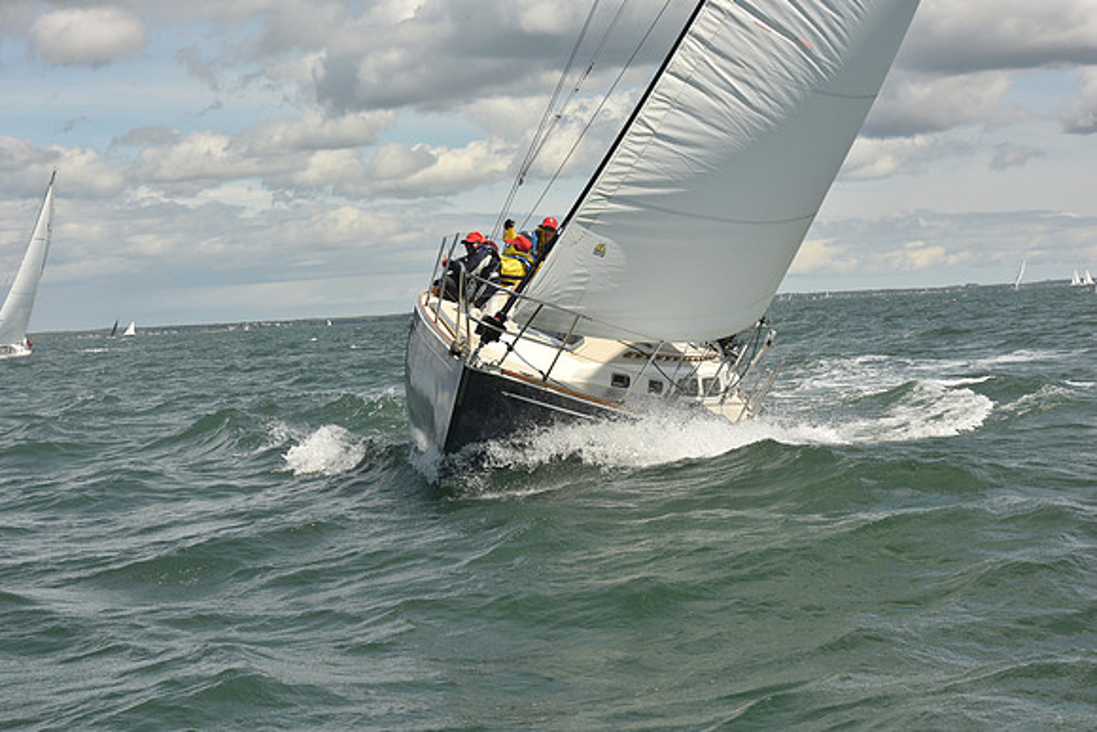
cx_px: 548
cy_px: 366
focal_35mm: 82
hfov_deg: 24.8
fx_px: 2499
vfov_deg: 16.7
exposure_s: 1/800
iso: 320
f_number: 11
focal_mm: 82
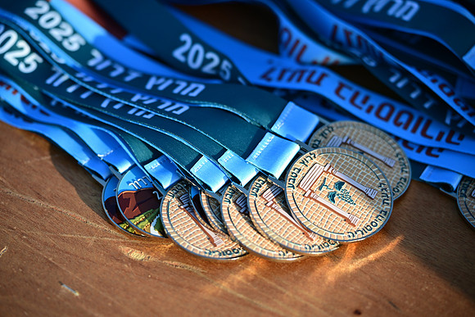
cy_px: 158
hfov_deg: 17.2
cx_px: 238
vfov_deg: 11.5
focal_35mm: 119
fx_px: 1570
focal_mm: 119
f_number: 2.8
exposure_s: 1/1600
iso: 220
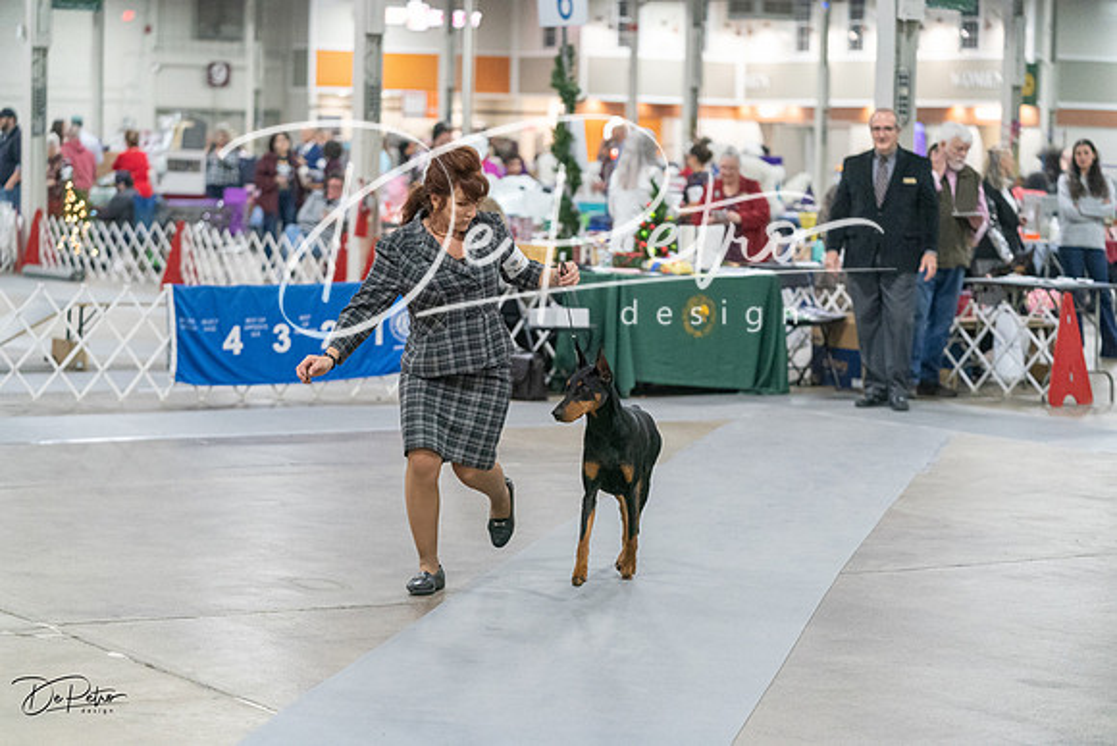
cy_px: 373
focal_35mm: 95
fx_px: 2948
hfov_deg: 21.5
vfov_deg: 14.4
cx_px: 558
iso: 6400
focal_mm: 95
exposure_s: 1/320
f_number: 2.8
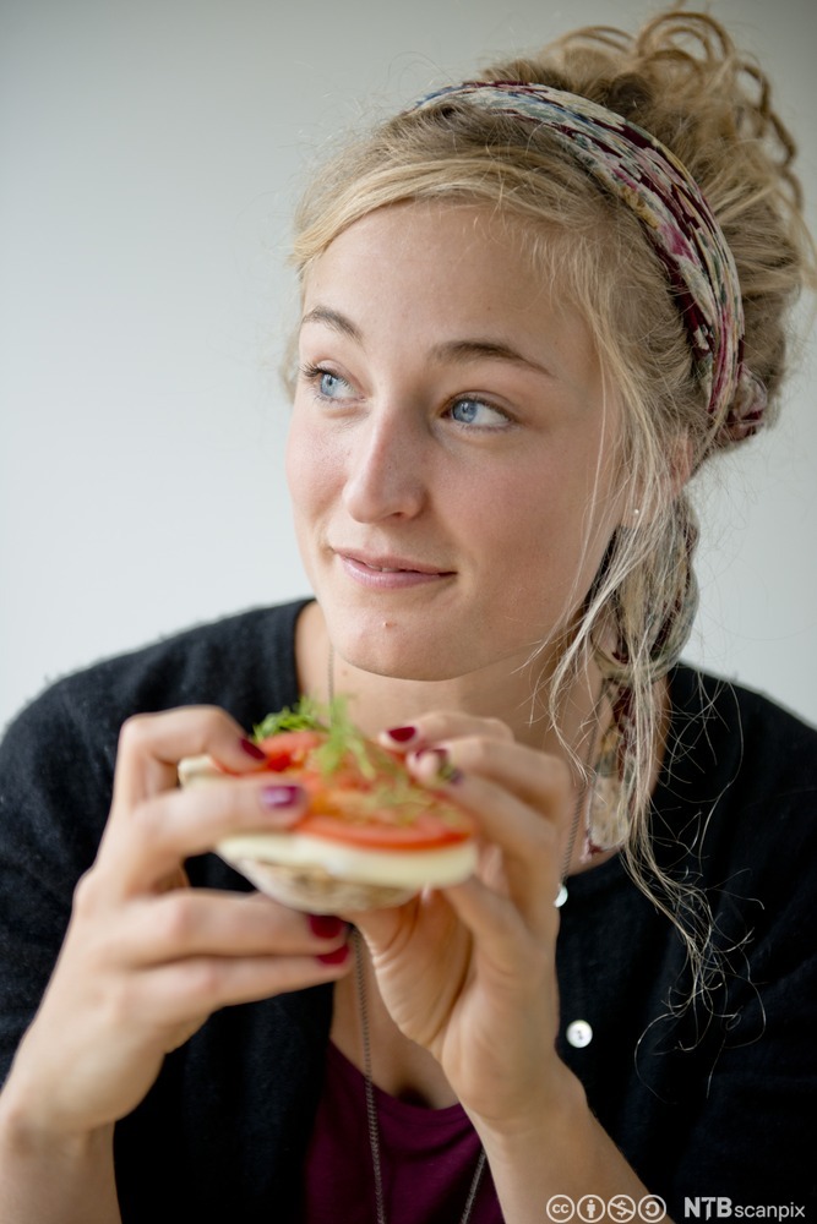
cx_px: 408
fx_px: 2382
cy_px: 612
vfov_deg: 28.8
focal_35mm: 70
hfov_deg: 19.5
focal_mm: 70
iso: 500
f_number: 2.8
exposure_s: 1/320
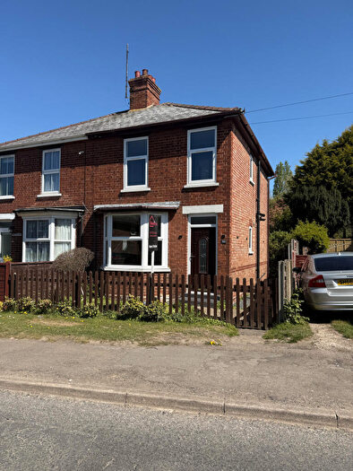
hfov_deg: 56.8
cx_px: 176
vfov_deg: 71.6
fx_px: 326
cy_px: 236
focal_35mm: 24
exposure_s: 1/3584
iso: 80
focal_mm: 6.76
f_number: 1.78
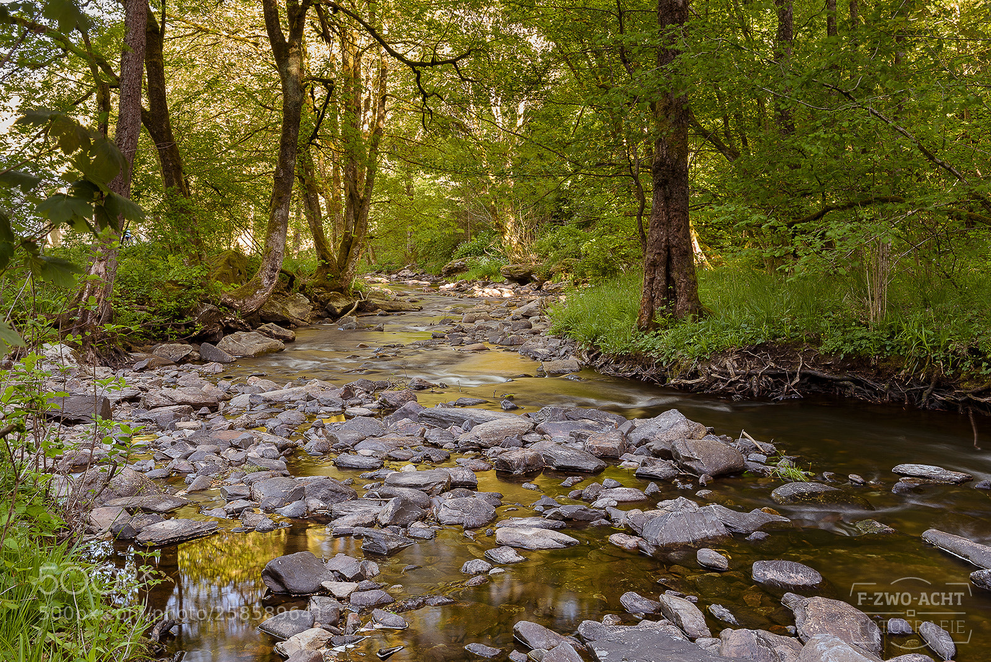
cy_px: 331
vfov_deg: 35.1
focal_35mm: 38
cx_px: 496
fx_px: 1046
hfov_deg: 50.7
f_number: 14
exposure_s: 3
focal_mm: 38
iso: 50
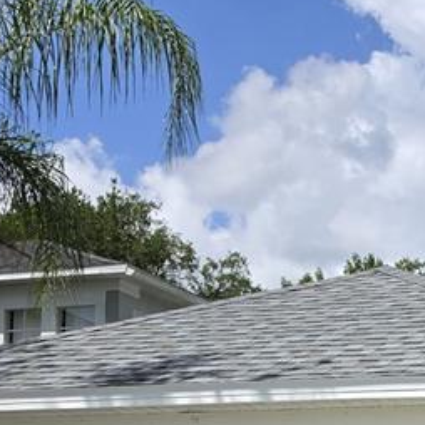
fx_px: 1139
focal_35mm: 82
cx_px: 562
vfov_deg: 19.6
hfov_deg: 19.4
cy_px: 545
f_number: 1.4
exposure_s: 1/7939
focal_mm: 6.5
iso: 50
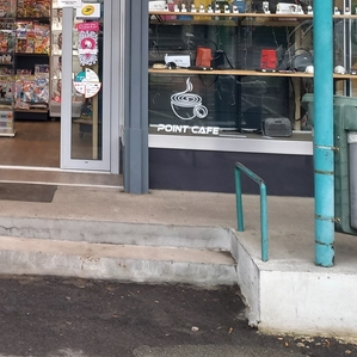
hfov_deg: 23.3
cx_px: 2
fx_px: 828
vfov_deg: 22.8
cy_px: -41
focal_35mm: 71
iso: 64
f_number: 1.8
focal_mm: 4.65
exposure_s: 1/100
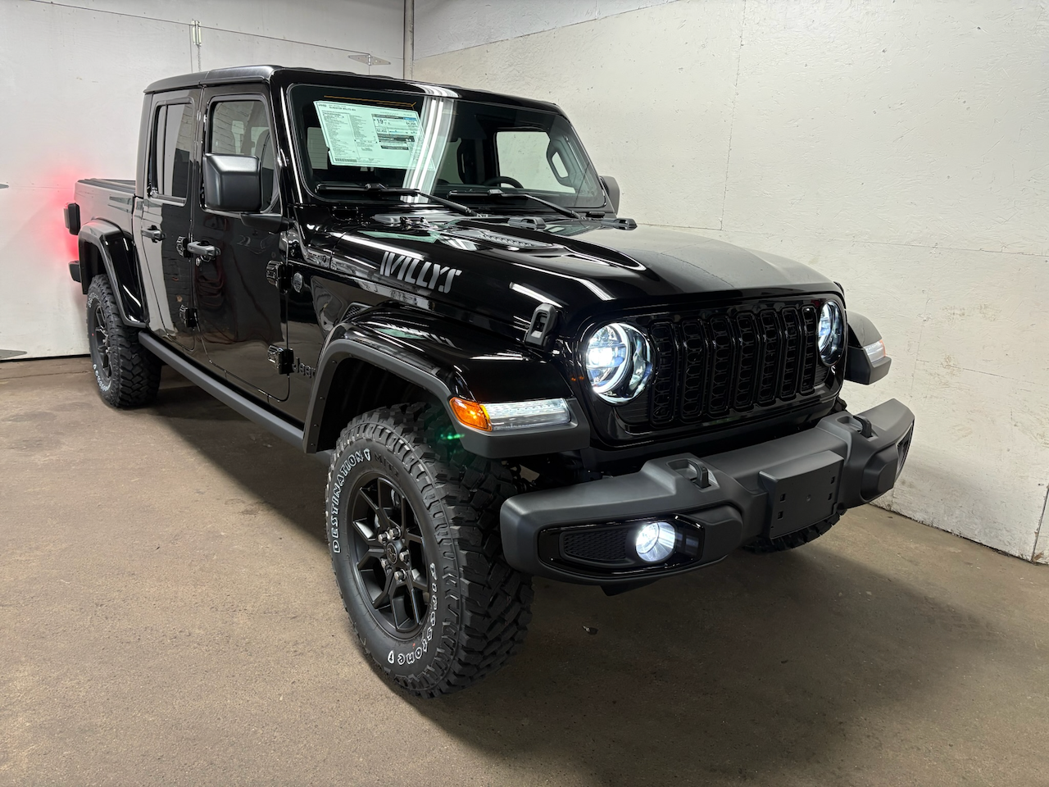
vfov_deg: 53.1
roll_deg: -2.8
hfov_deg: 67.3
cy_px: 394
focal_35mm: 26
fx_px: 788
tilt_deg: -15.1
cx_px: 524
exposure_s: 1/60
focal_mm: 5.96
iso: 160
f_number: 1.6
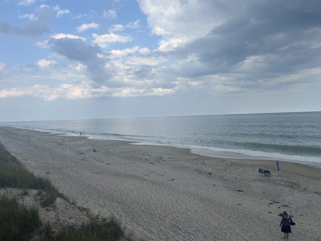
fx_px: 241
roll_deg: +2.4
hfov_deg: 67.3
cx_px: 160
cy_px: 120
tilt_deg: -1.6
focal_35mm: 26
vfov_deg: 53.1
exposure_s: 1/3831
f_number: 1.5
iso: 50
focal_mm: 5.7
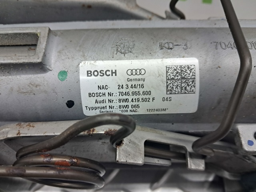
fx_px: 200
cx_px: 128
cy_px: 96
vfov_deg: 51.3
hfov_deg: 65.4
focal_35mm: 27
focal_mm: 4
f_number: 1.8
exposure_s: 1/60
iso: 200
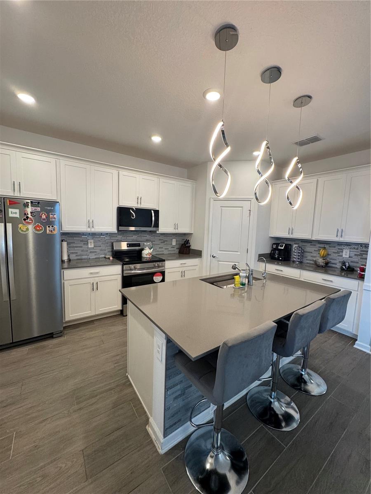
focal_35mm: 14
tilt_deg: -5.3
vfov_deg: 102.1
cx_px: 186
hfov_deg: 85.7
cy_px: 247
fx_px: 200
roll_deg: -1.5
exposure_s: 1/120
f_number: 2.2
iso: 160
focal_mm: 2.22
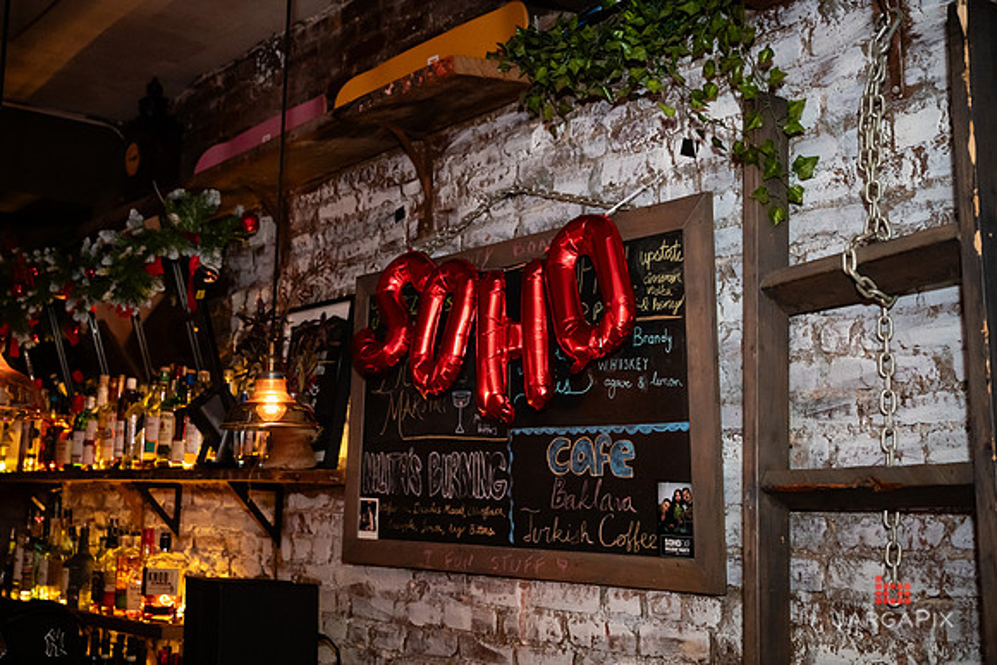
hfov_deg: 49.0
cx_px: 514
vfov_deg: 33.8
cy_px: 332
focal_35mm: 39
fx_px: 1094
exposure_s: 1/125
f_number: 3.2
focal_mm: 37
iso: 3200
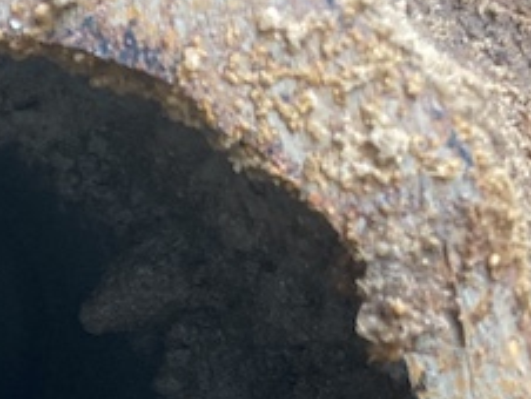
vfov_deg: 14.0
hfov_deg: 18.0
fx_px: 1520
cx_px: -221
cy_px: 596
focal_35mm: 99
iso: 125
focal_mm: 3.99
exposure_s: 1/60
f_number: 1.8
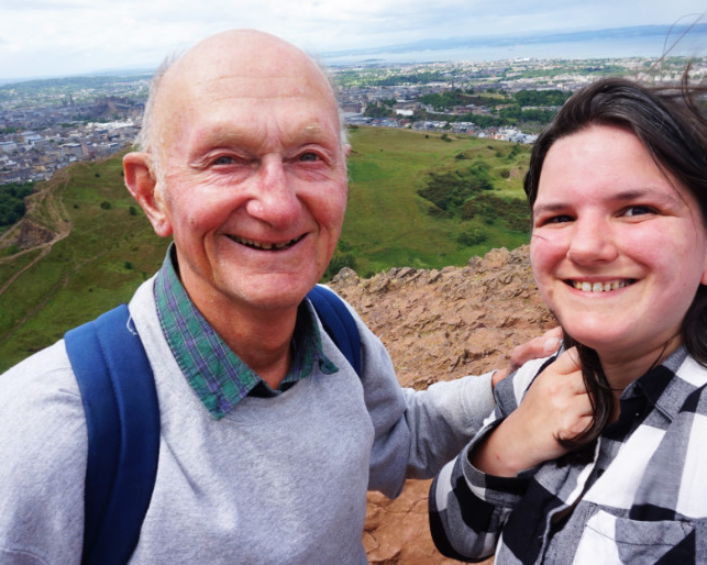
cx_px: 384
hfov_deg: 62.1
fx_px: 586
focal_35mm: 28
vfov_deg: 51.5
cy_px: 275
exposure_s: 1/80
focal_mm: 16
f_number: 11
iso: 100
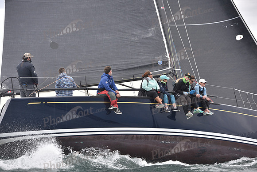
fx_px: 1035
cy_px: 86
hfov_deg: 14.2
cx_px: 128
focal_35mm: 145
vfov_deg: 9.5
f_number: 5
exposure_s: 1/1000
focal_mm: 145
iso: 320
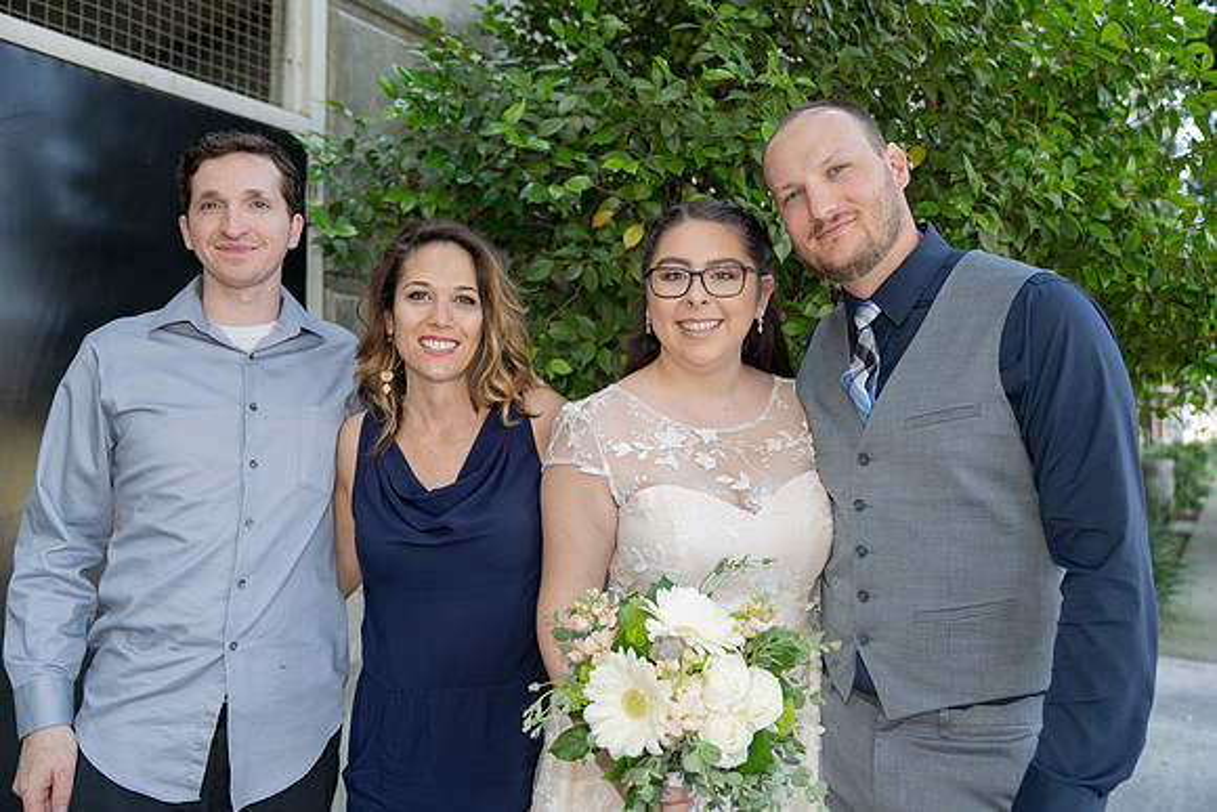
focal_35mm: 29
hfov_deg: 63.6
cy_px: 406
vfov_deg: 45.0
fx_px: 981
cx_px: 608
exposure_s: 1/250
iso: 500
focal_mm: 29
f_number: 3.2
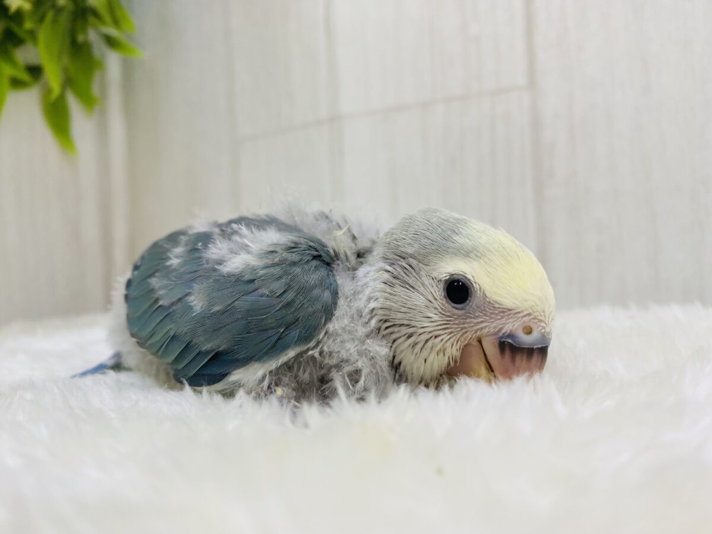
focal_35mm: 25
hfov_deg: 69.4
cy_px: 267
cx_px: 356
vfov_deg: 54.9
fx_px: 514
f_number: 1.8
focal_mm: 4.25
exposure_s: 1/100
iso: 80
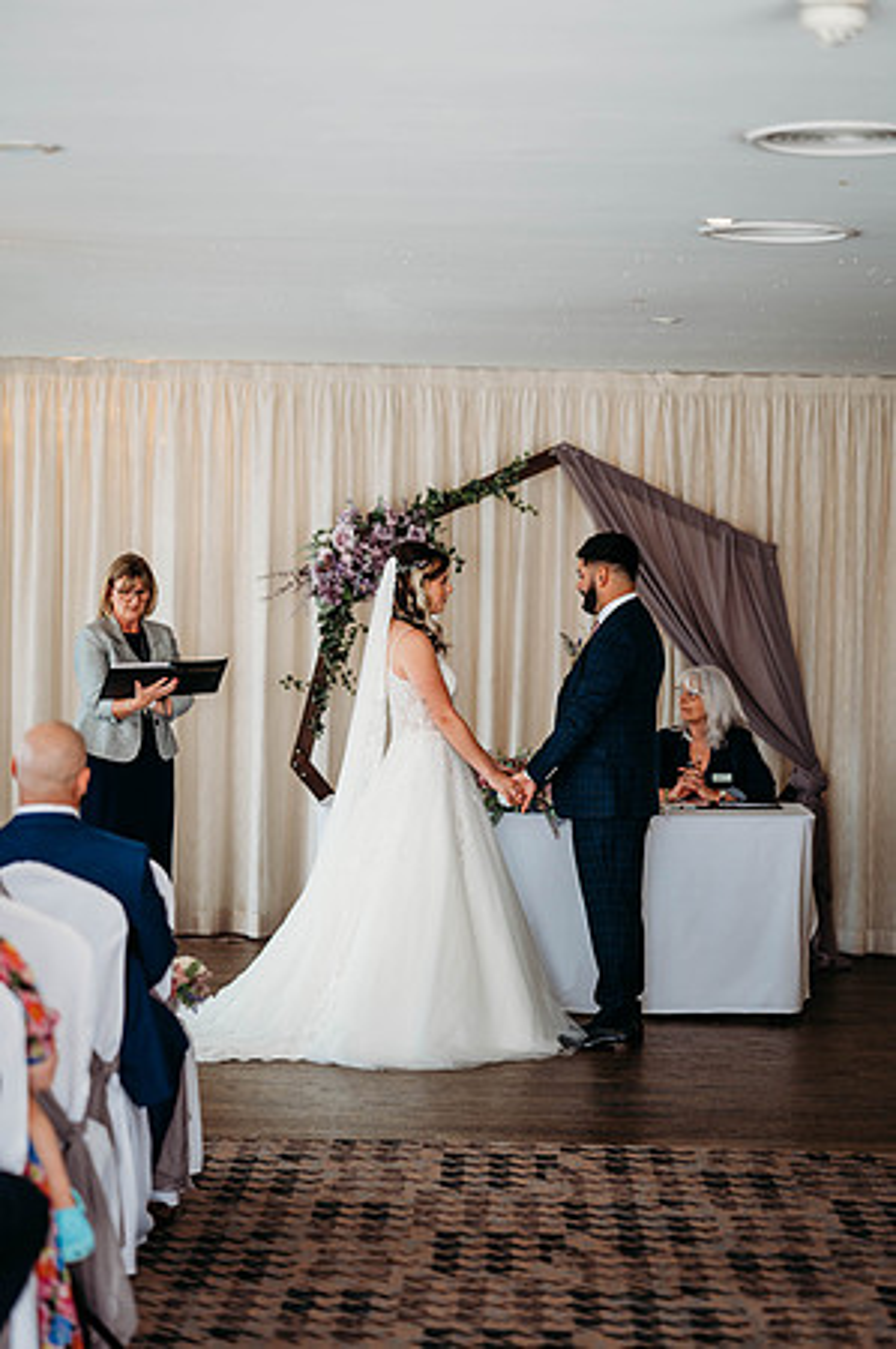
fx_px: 3180
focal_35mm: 85
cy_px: 674
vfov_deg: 23.9
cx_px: 448
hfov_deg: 16.0
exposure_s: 1/200
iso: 200
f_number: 2
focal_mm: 85
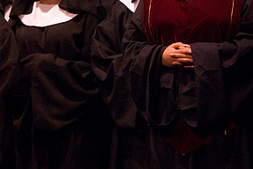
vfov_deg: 4.1
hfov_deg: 6.2
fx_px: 2350
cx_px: 92
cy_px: 5
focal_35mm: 334
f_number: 2.8
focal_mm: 110
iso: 1600
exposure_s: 1/320
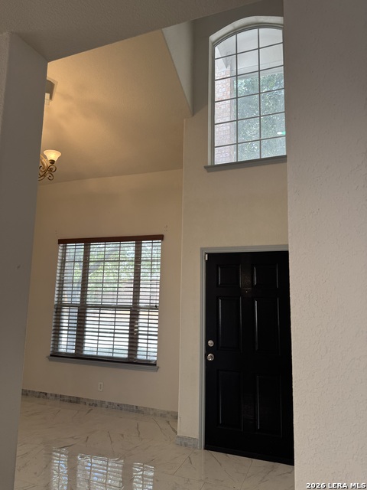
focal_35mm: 24
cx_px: 184
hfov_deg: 56.8
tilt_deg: +7.8
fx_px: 339
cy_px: 245
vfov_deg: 71.6
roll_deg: -1.2
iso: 100
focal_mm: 6.76
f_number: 1.78
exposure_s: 1/120
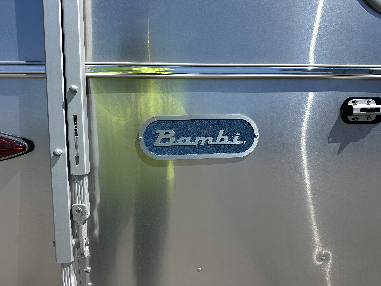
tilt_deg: -7.6
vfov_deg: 56.8
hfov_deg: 71.6
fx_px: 264
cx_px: 190
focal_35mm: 24
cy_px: 143
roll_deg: -0.1
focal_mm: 6.86
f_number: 1.78
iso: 80
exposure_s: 1/6211
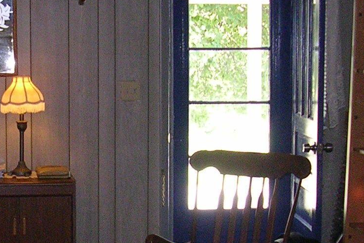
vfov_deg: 12.5
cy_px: 205
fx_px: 1102
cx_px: 49
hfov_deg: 18.5
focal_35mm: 109
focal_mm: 5.8
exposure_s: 1/60.1
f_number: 2.8
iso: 140
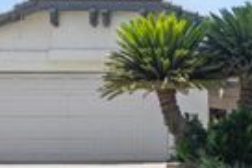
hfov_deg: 25.9
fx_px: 540
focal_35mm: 77
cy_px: 180
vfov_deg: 17.2
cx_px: 195
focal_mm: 13.8
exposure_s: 1/850
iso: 250
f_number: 5.6
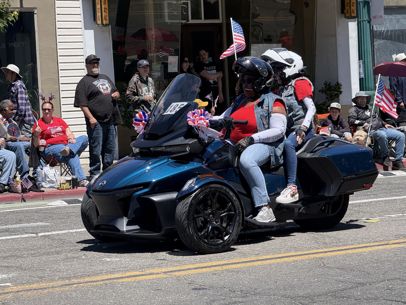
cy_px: 152
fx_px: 1407
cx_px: 203
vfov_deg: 12.3
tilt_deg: -3.7
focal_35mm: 120
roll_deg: +1.9
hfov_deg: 16.4
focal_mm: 15.66
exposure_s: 1/1033
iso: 64
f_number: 2.8
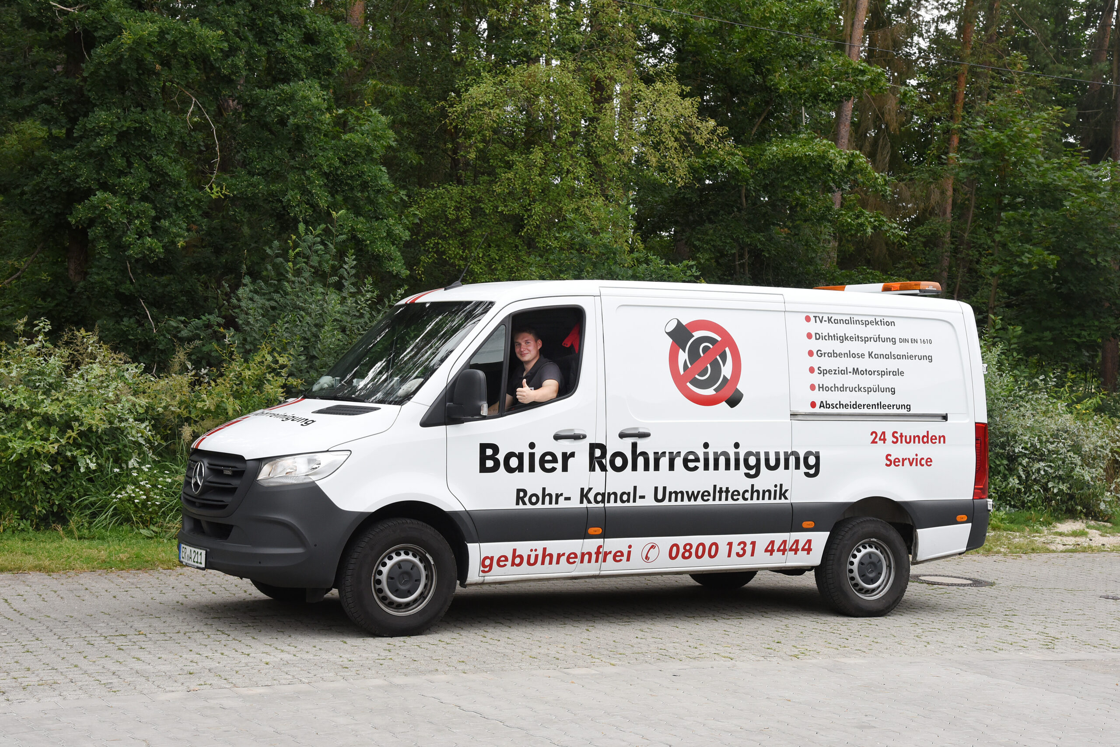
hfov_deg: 38.2
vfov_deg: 26.0
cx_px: 560
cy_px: 374
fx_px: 1618
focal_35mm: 52
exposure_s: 1/320
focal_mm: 52
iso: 1600
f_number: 9
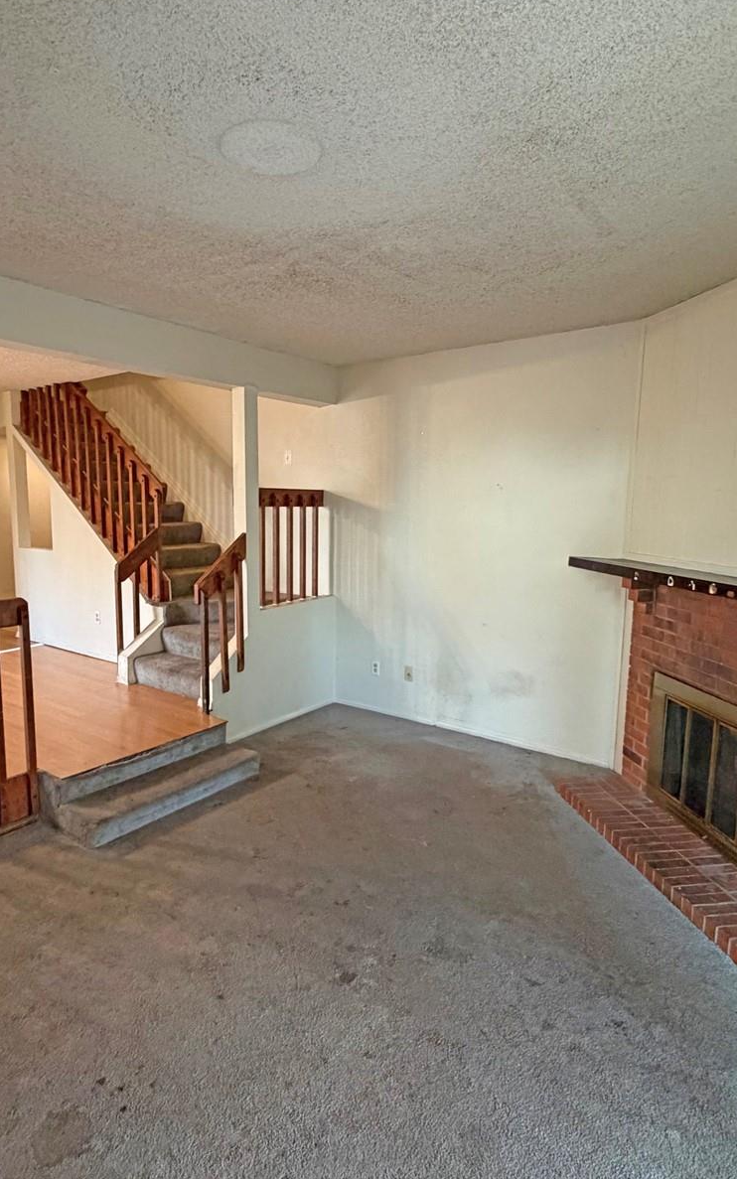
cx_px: 348
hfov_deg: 59.6
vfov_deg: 85.1
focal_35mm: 20
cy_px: 585
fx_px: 643
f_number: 2.2
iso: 500
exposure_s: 1/60
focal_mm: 2.22
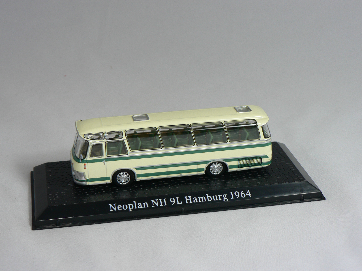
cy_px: 142
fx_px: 732
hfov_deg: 27.8
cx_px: 174
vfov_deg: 21.0
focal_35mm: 70
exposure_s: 1/60
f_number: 3.2
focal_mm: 10.7
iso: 80
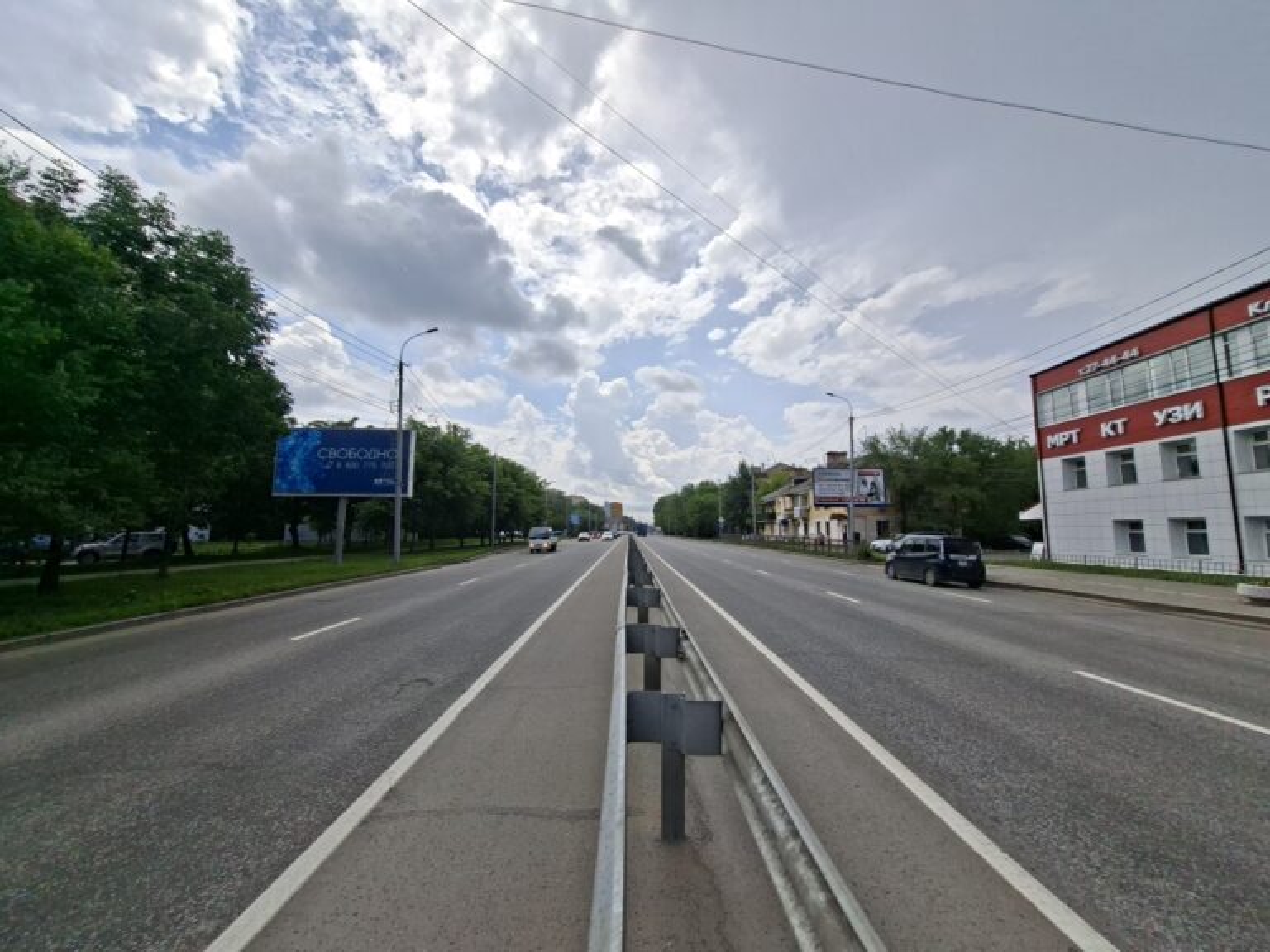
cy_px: 476
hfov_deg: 106.2
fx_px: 477
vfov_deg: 89.9
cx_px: 635
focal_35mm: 13
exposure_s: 1/2294
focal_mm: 1.74
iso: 40
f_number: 2.2
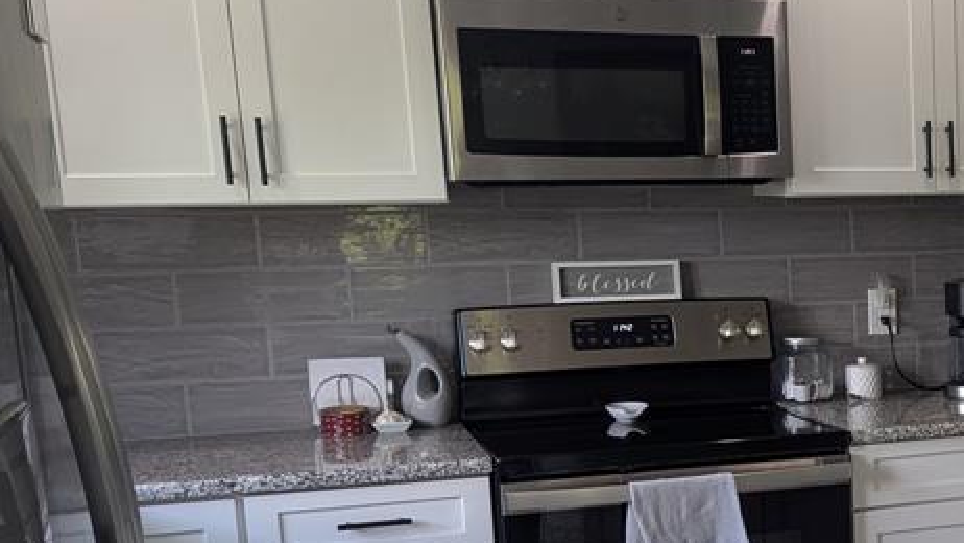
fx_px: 1483
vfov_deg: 20.4
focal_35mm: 58
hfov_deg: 32.2
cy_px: 455
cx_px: 1035
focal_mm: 6.81
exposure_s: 1/30
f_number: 1.85
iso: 50
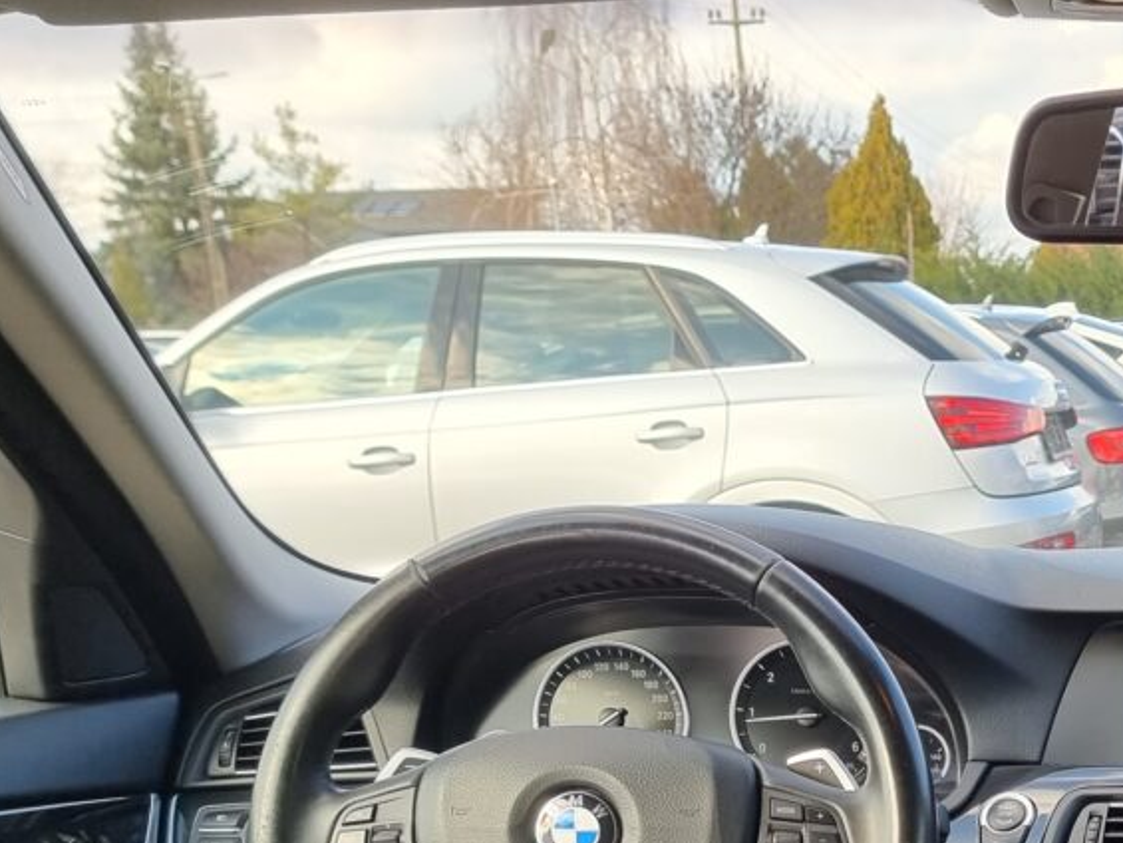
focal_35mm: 68
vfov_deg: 20.0
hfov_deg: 25.9
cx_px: 1296
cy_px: 1064
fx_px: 2207
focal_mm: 6.7
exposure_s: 1/120
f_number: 1.8
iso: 50
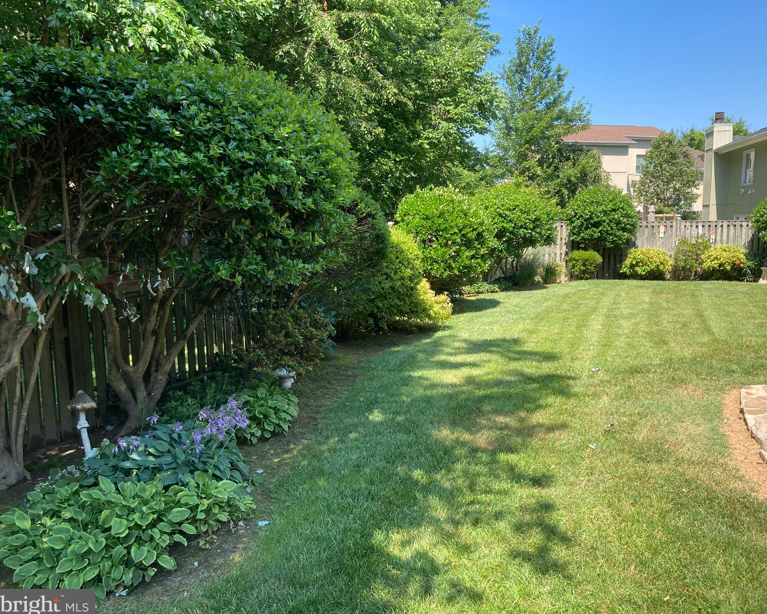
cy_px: 307
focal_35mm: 30
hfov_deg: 58.7
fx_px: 681
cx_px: 414
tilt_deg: -5.7
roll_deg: +0.2
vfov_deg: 48.5
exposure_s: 1/539
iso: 20
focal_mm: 3.99
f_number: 1.8
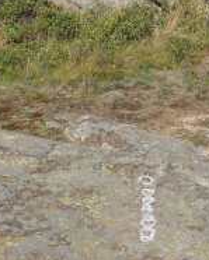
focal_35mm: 55
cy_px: 78
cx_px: 177
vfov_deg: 33.7
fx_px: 425
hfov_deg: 26.9
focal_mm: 5
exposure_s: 1/320
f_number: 5.4
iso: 80
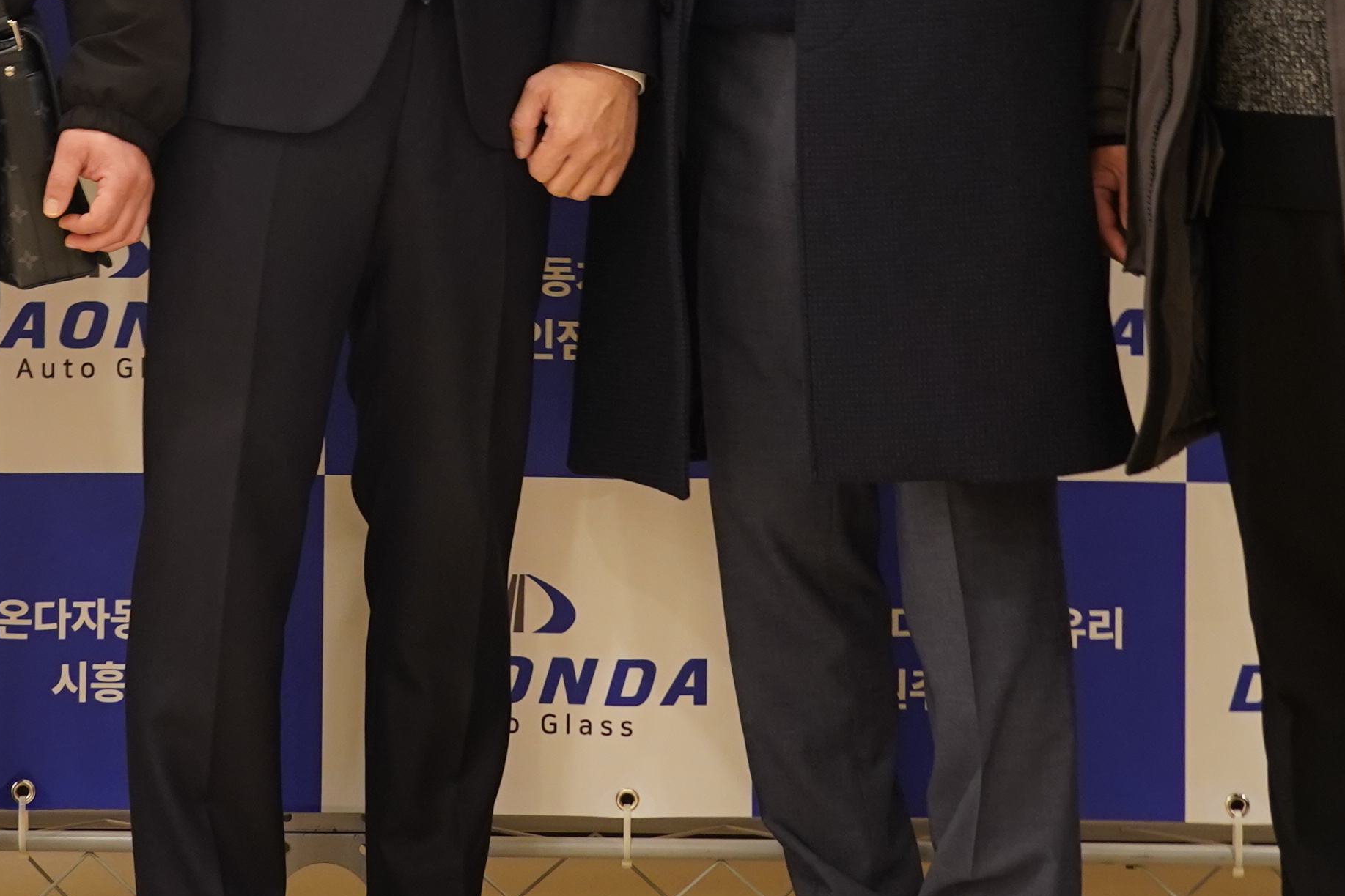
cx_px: 382
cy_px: -67
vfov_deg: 11.2
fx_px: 4520
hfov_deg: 16.9
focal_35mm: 121
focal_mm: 37
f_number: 4
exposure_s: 1/40
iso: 1000
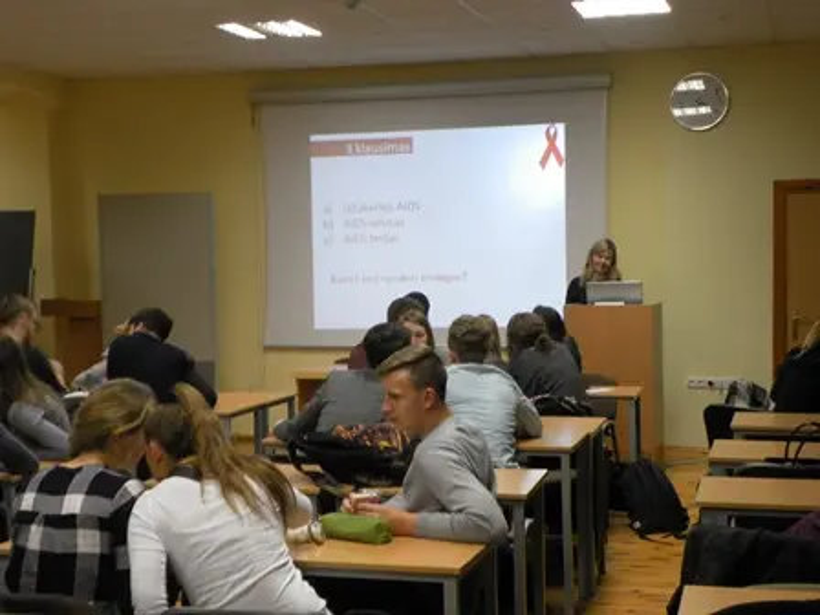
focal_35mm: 58
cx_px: 410
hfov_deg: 33.2
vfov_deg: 25.2
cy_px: 308
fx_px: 1374
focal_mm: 10.3
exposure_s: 1/15
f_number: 3.5
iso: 200
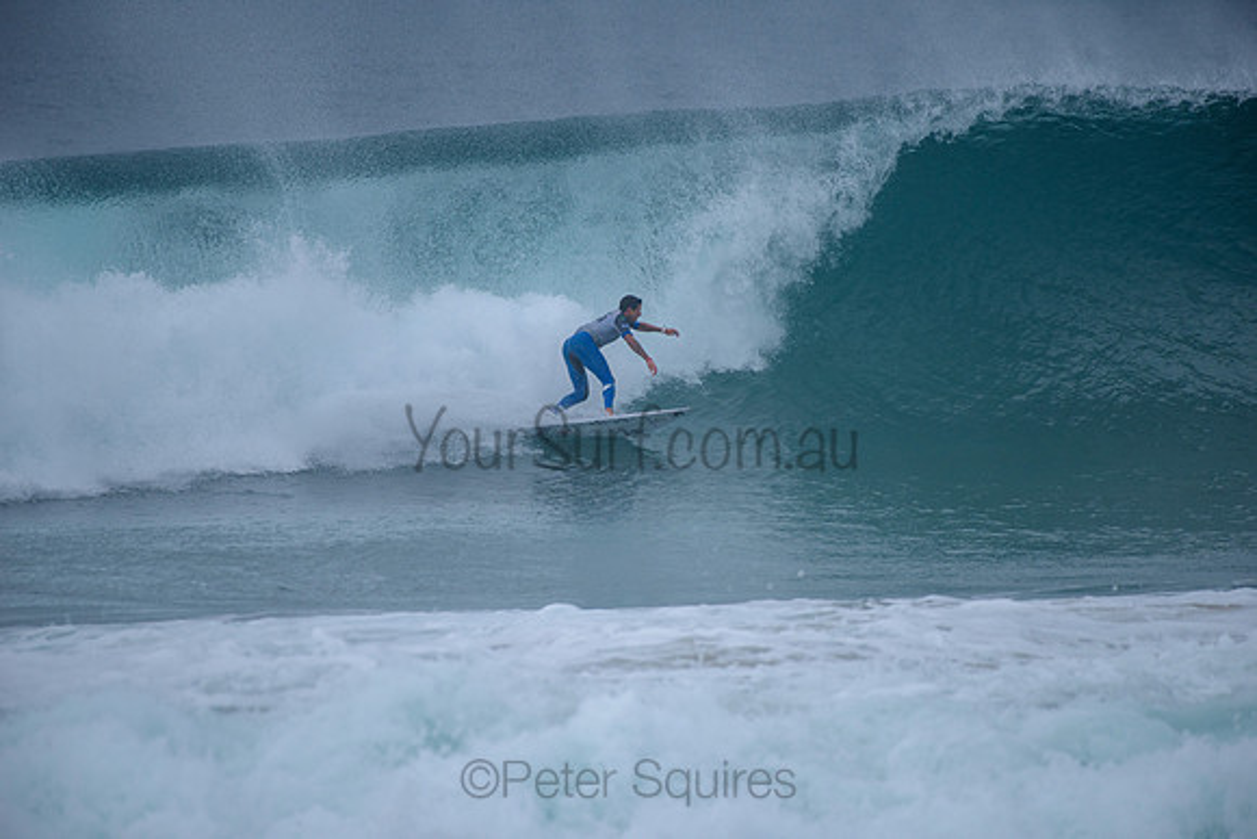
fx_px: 17462
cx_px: 628
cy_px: 420
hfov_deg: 4.1
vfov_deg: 2.8
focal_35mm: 500
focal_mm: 500
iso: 360
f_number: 5.6
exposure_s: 1/2000
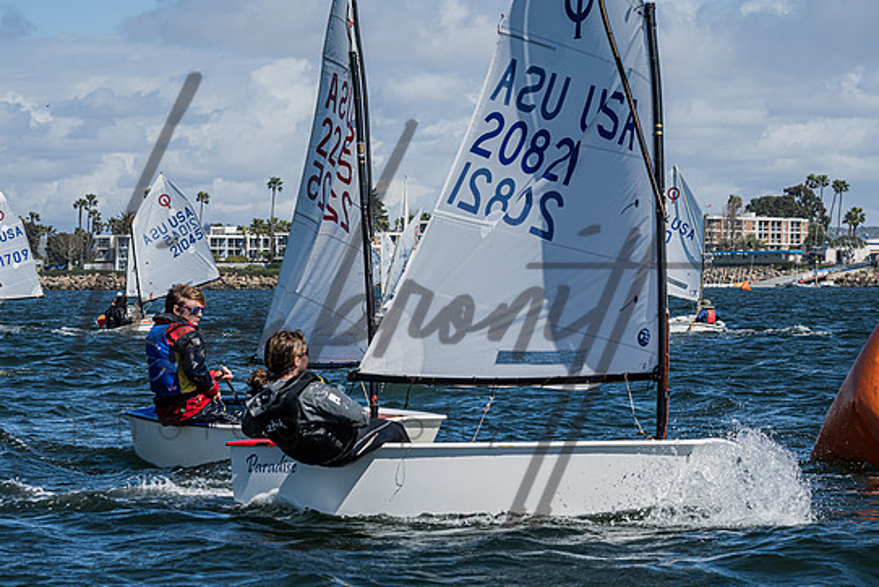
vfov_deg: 9.5
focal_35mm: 144
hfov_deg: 14.2
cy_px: 358
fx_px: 3518
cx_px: 353
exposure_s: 1/640
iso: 320
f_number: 13
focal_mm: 115
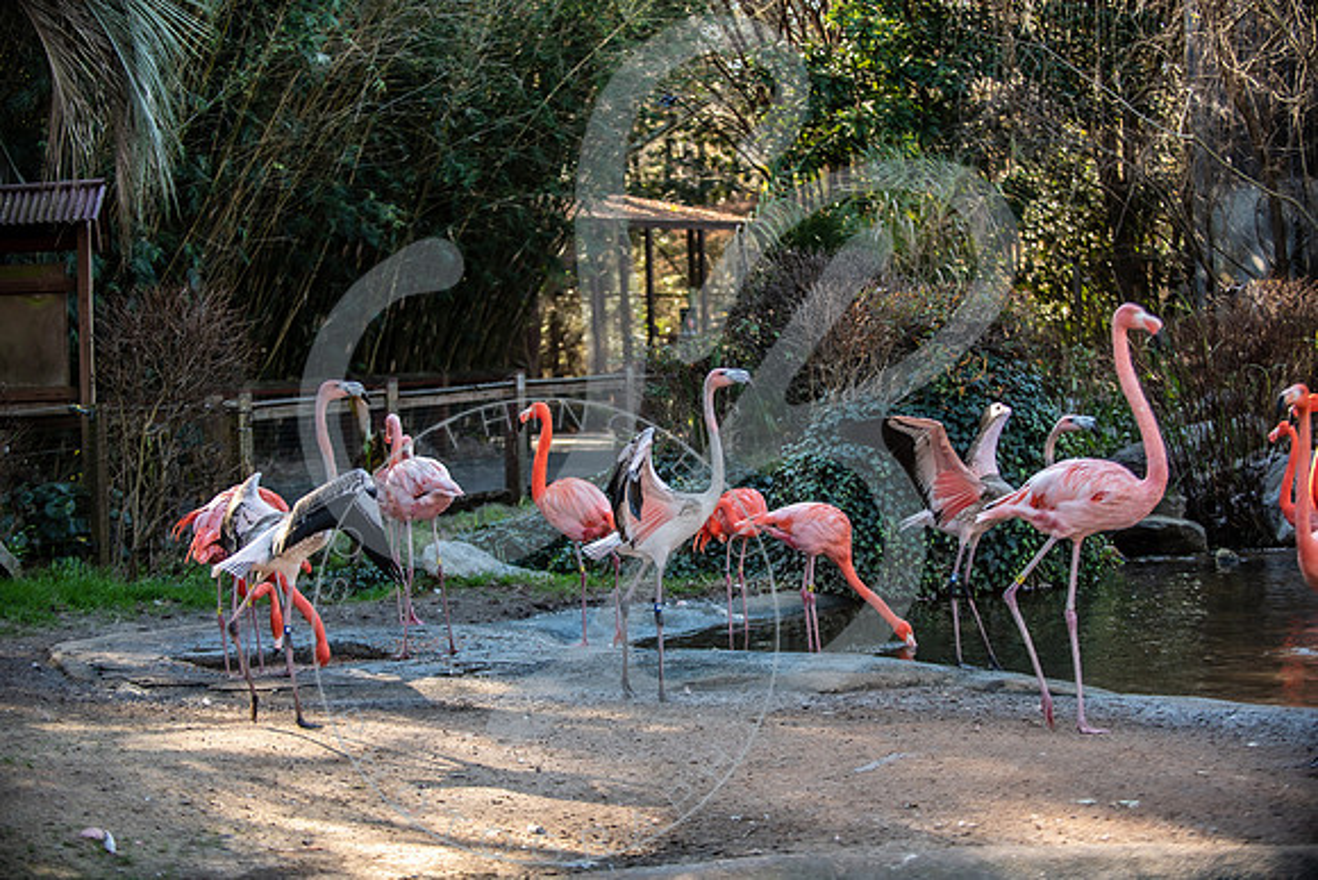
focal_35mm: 70
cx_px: 659
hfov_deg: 28.8
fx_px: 2563
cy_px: 440
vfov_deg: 19.5
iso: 200
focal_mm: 70
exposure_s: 1/400
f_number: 2.8
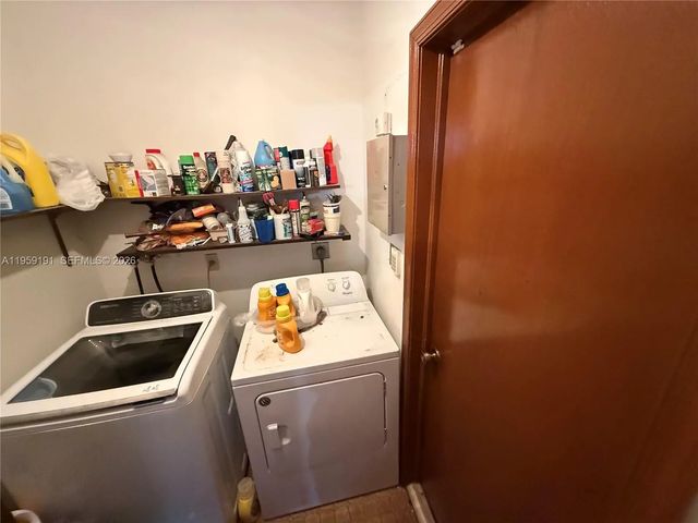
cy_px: 262
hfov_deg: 102.1
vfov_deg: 85.7
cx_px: 349
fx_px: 282
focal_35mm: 14
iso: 1000
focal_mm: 2.22
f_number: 2.2
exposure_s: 1/60
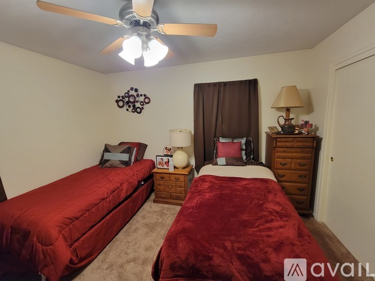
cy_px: 140
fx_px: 141
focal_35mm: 13
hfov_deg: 106.2
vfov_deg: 89.9
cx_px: 188
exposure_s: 1/60
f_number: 2.2
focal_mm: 2.2
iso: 400
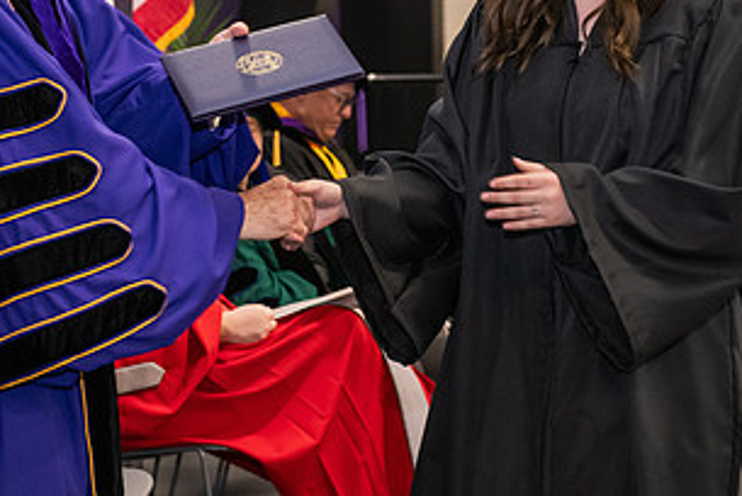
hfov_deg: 15.4
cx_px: 319
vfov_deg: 10.3
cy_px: 28
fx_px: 2744
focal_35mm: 133
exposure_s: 1/125
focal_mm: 70
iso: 2500
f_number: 5
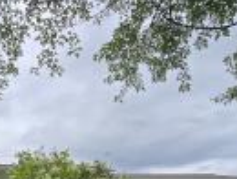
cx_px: 18
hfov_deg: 42.4
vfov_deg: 31.6
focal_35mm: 40
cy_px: 201
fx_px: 274
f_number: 2.2
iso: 50
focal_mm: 2.2
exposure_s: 1/2851
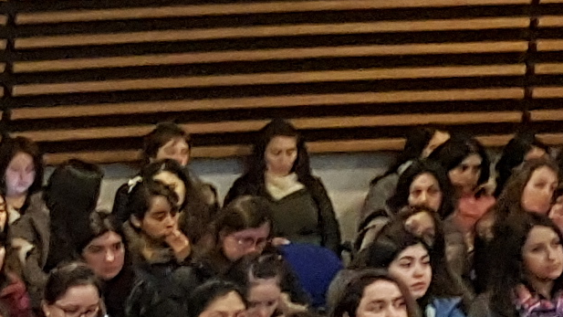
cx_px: -785
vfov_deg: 6.5
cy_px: 497
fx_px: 2762
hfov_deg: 10.2
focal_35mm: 185
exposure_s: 1/13
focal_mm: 4.2
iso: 250
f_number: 1.7
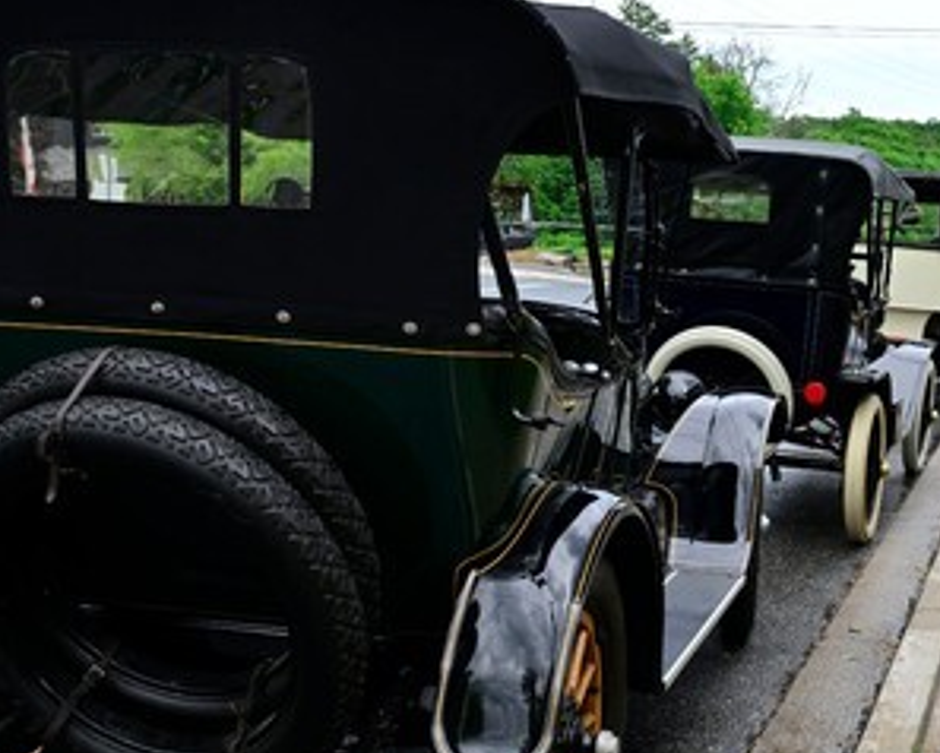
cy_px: 416
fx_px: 1475
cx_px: 639
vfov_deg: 28.6
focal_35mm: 53
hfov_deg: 34.9
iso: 640
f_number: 11
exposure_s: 1/250
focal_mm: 28
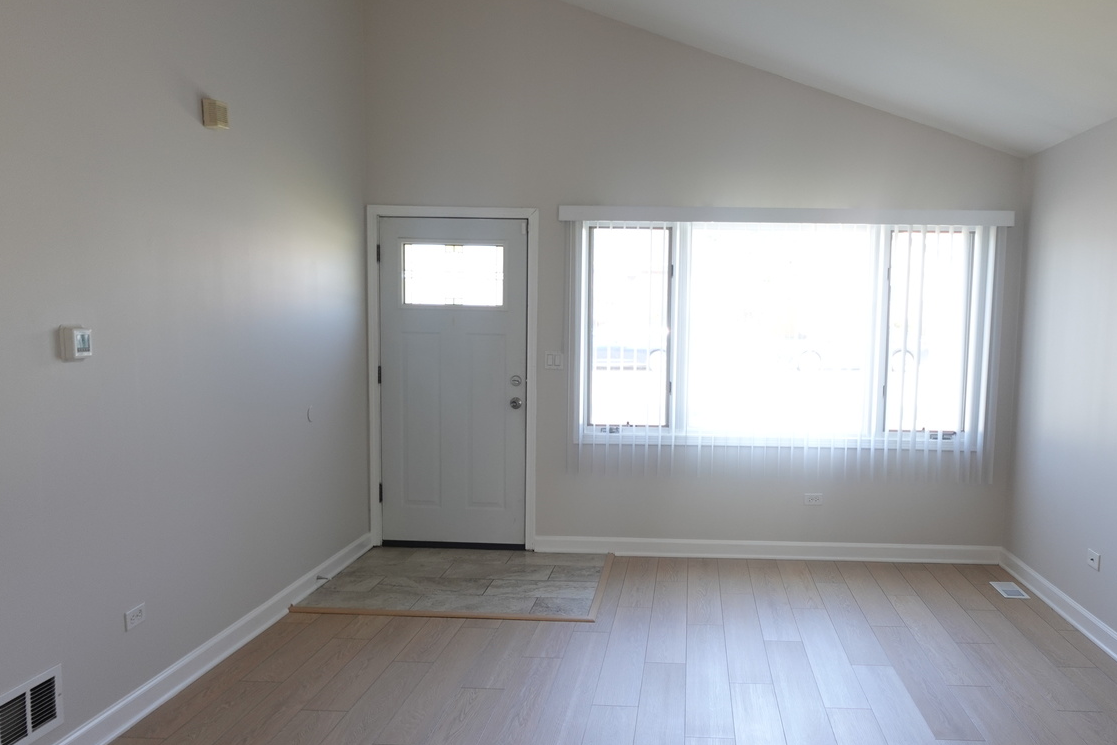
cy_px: 408
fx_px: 900
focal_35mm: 29
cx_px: 659
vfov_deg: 44.9
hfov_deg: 63.2
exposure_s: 1/80
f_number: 2
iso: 160
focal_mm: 7.6
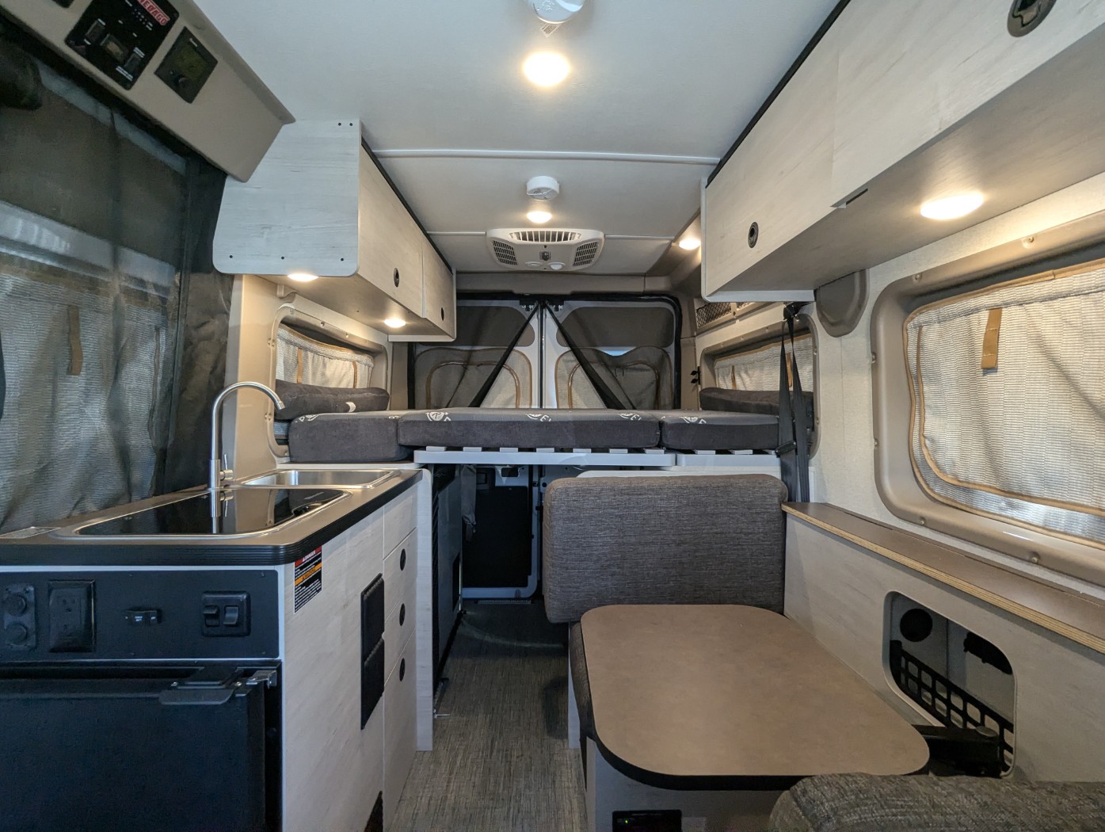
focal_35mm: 16
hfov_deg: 94.4
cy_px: 416
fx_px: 511
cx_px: 552
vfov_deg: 78.2
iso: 256
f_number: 2.2
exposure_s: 1/98.5
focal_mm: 2.35
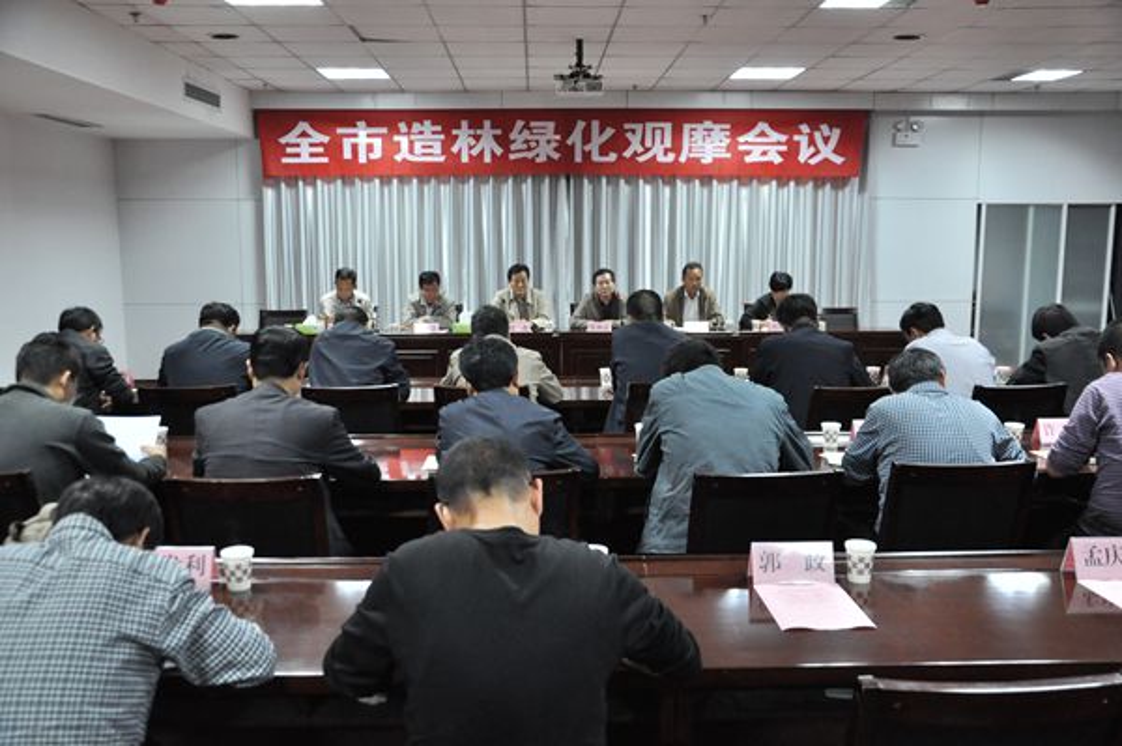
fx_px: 1028
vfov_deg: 39.9
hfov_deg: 57.3
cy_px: 373
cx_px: 561
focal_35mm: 33
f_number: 3.8
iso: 1600
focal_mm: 22
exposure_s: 1/25
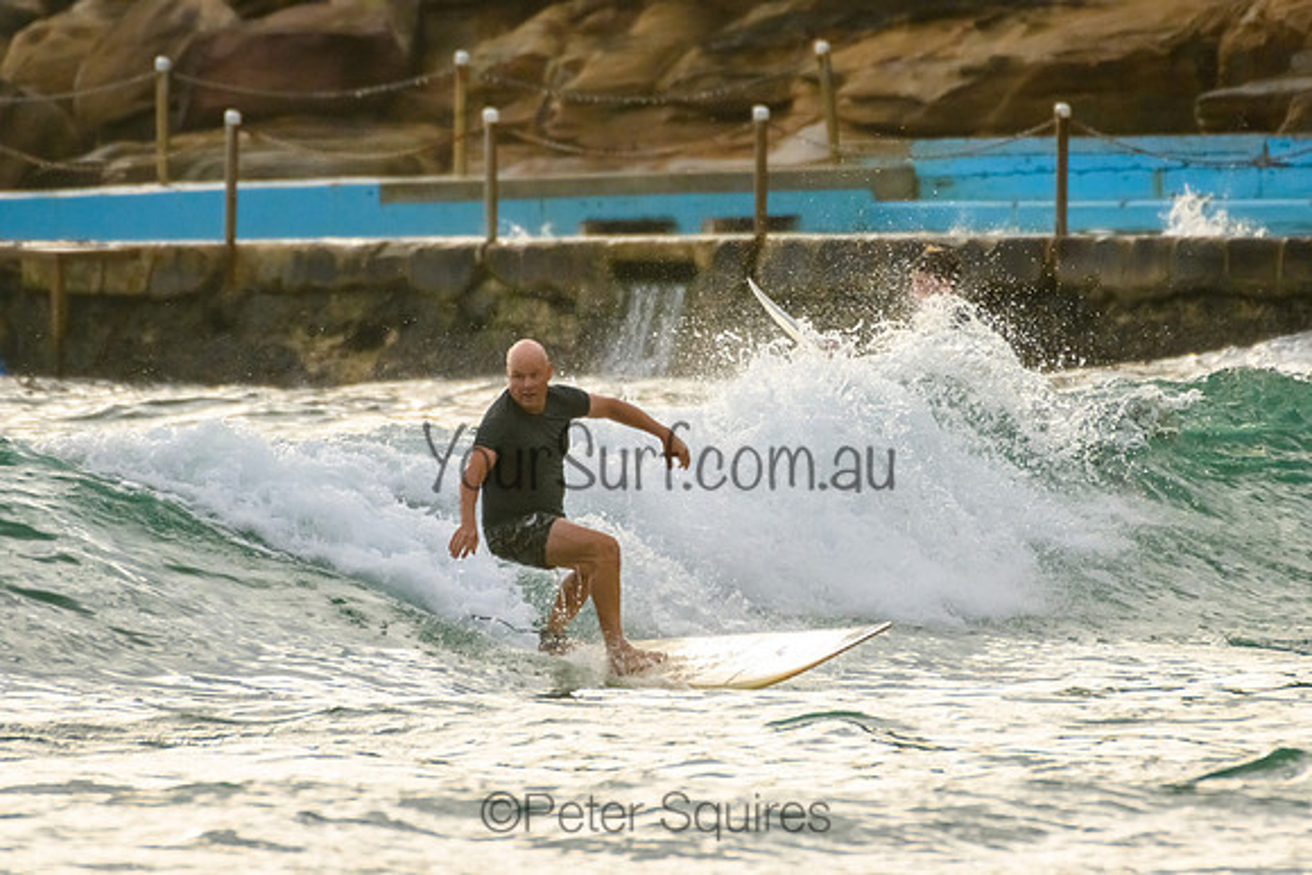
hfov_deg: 2.1
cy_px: 438
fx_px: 36451
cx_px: 656
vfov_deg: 1.4
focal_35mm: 1000
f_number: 11
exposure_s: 1/4000
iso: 4000
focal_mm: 1000
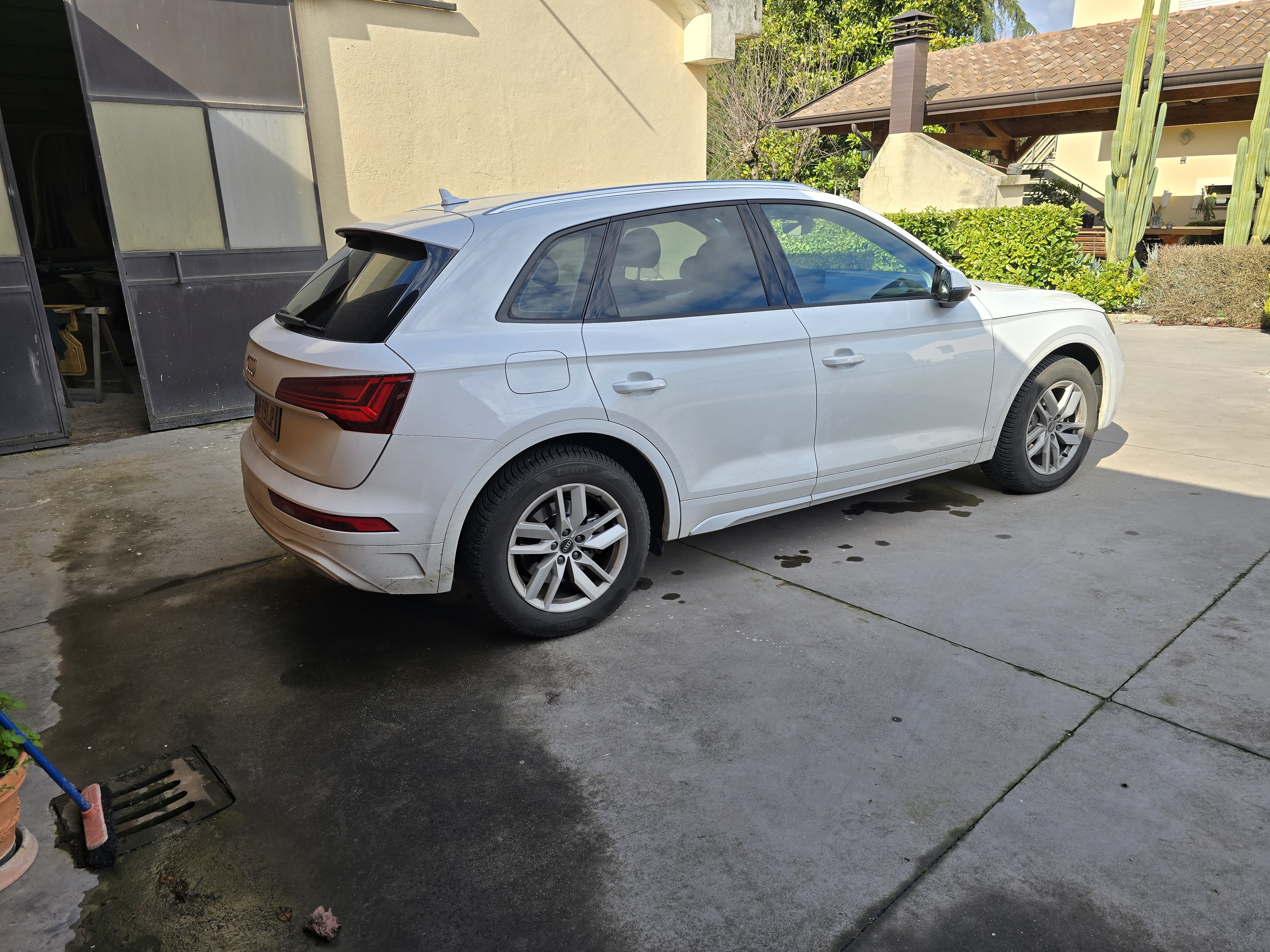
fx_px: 844
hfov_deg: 73.9
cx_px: 635
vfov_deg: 58.9
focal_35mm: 23
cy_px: 476
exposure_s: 1/504
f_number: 1.7
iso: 12
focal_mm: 6.3
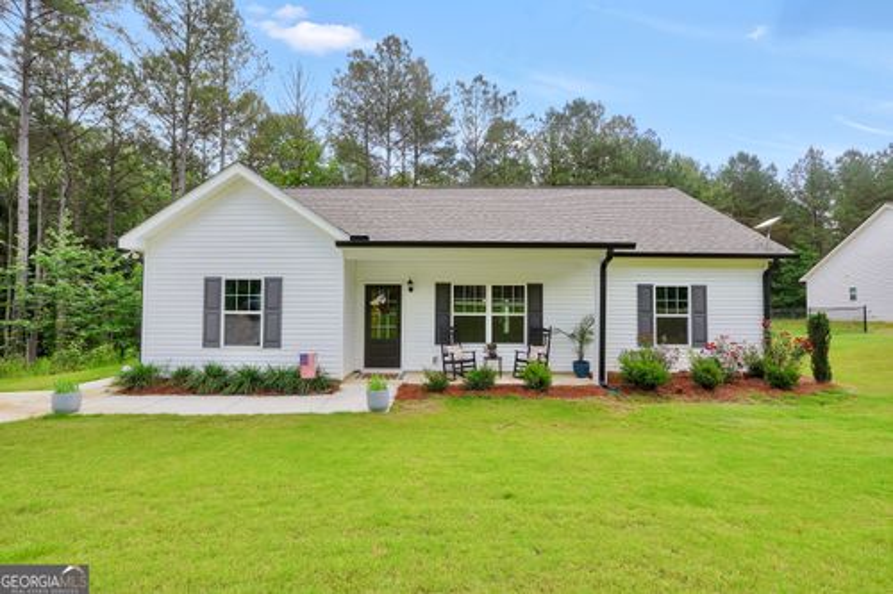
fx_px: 372
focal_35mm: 15
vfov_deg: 77.3
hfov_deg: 100.4
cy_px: 297
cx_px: 446
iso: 100
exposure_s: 1/100
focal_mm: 10
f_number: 7.1
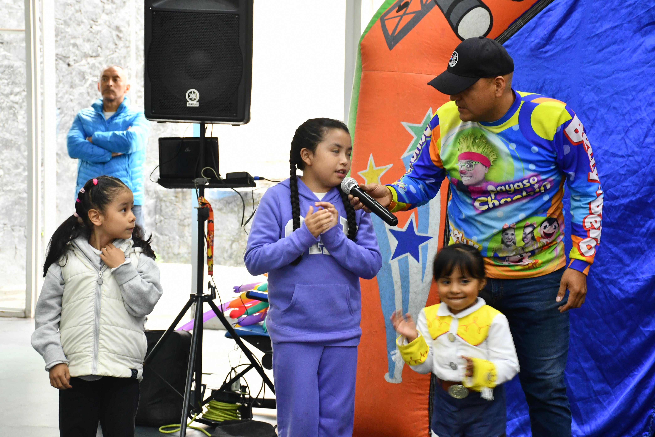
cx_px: 328
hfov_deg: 24.2
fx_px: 1528
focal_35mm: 84
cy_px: 218
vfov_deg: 16.3
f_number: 6.3
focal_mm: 56
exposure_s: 1/30
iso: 1250
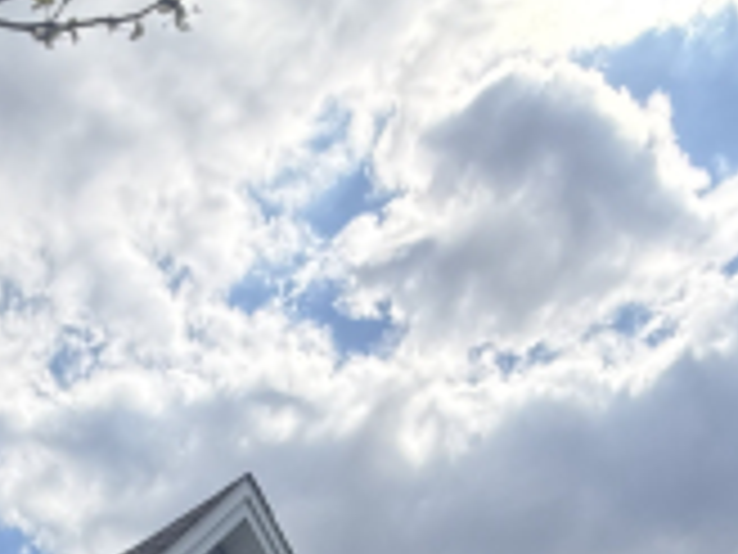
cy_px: 1103
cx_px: 47
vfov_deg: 17.9
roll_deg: +0.6
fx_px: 1215
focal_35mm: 57
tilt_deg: +5.6
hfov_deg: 31.8
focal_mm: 2.22
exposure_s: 1/1235
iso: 25
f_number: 2.2
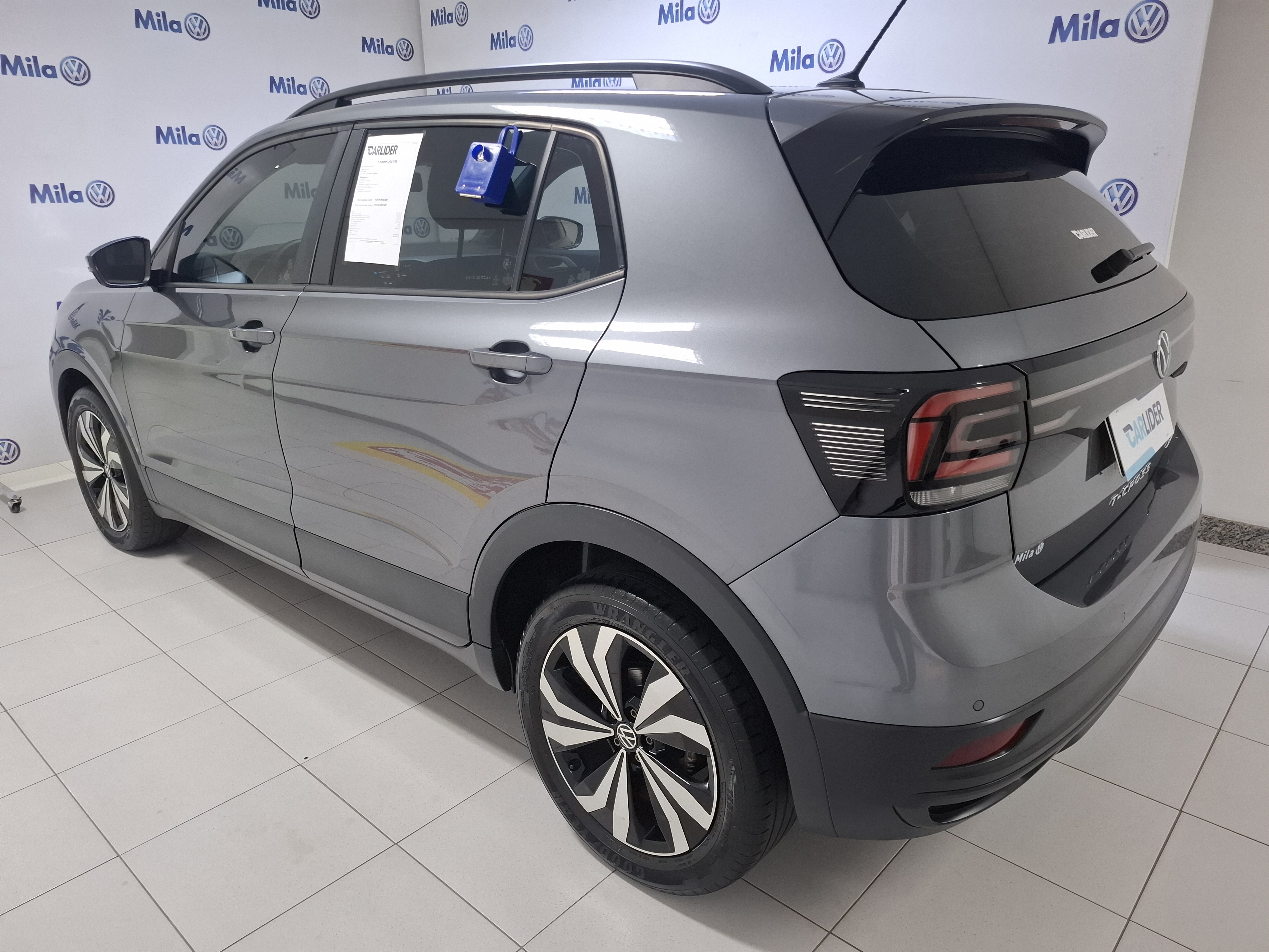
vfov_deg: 58.9
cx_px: 634
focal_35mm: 23
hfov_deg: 73.9
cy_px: 476
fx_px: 843
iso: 250
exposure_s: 1/40
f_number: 1.8
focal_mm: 5.54
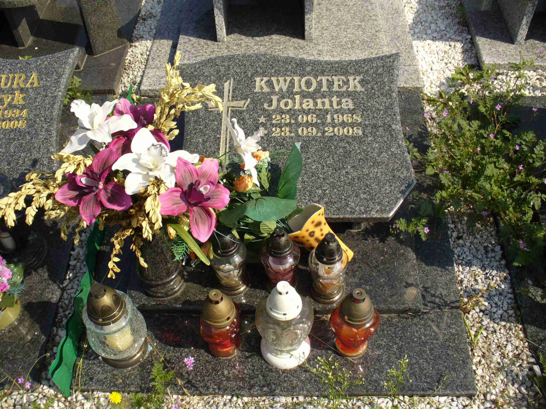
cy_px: 204
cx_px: 273
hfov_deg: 50.1
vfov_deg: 38.7
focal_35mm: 37
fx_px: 584
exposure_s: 1/320
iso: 80
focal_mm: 6.1
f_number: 5.6
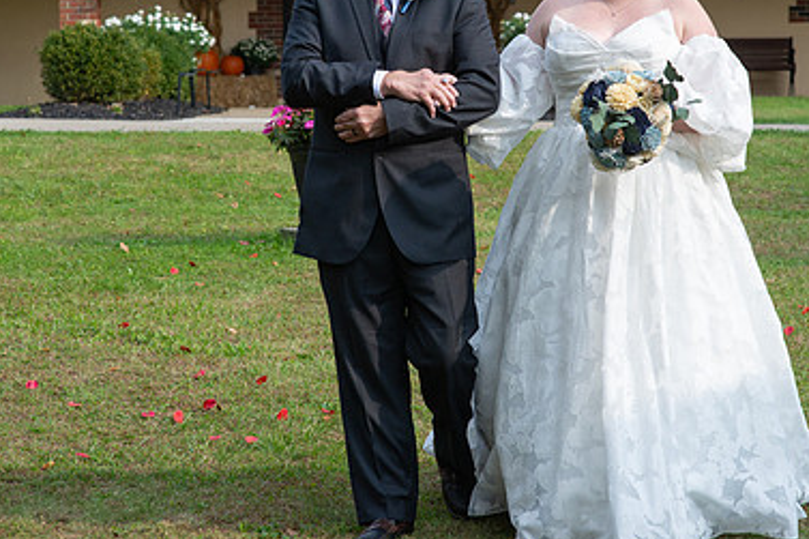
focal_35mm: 135
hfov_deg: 15.2
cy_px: 143
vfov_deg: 10.1
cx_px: 459
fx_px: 3032
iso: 640
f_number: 6.3
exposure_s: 1/1250
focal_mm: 85
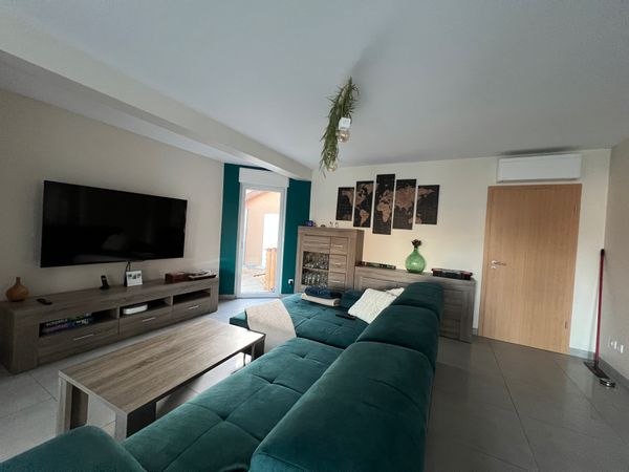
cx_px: 314
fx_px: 236
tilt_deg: -1.8
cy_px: 236
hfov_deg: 106.2
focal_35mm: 13
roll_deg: -3.2
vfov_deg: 89.9
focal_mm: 1.57
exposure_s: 1/60
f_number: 1.8
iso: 400
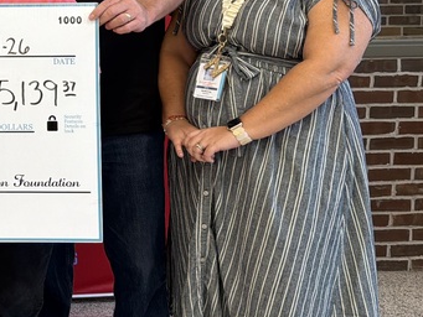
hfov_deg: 24.1
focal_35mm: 72
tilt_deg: -5.6
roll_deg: +0.6
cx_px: -110
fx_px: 880
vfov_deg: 20.2
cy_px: 50
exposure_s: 1/120
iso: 160
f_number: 1.78
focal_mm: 6.76
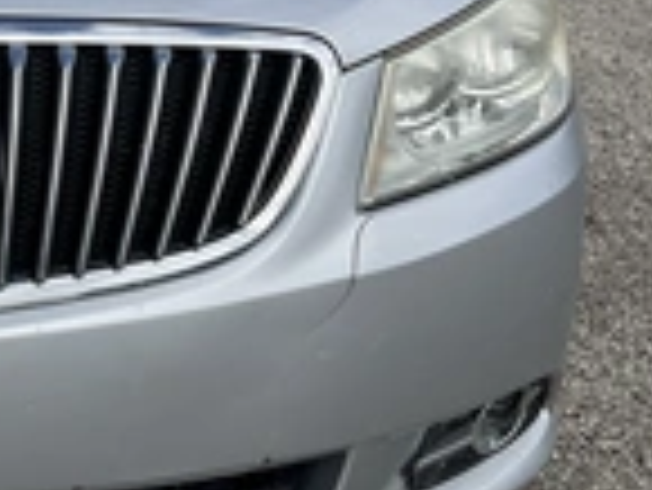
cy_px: 63
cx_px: -108
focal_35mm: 80
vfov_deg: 18.2
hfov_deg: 22.7
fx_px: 1508
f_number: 1.8
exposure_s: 1/1675
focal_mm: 3
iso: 25
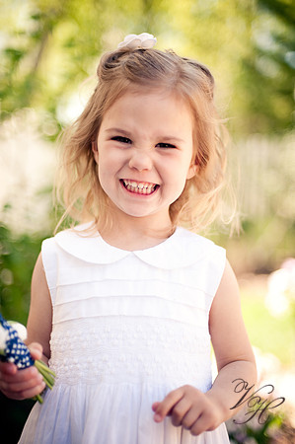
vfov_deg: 39.6
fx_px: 616
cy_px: 222
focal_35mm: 50
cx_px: 148
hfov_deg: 26.9
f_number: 1.4
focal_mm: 50
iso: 200
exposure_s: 1/3200
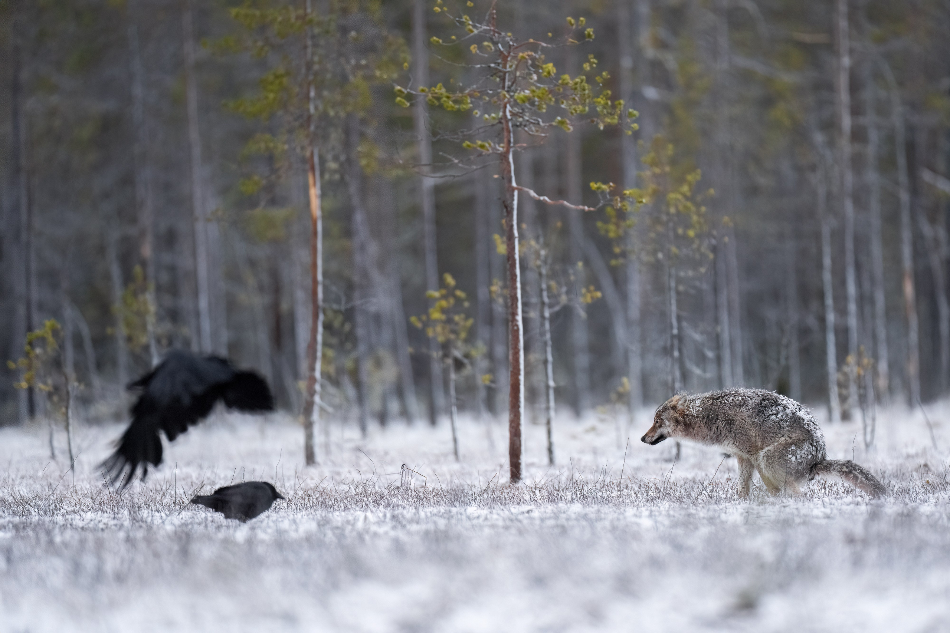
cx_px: 475
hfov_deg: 3.4
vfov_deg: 2.3
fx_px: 15833
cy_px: 316
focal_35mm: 600
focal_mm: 600
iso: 4000
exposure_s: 1/800
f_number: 4
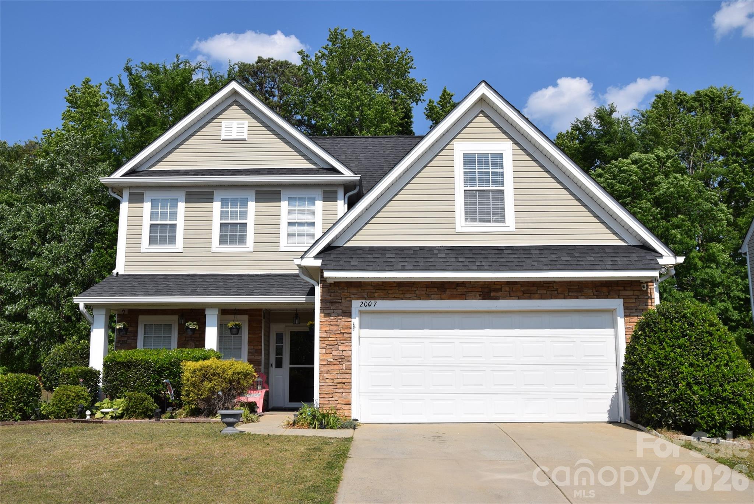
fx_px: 754
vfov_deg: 36.9
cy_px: 252
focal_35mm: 36
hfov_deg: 53.1
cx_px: 377
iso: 200
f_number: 10
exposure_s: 1/500
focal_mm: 24
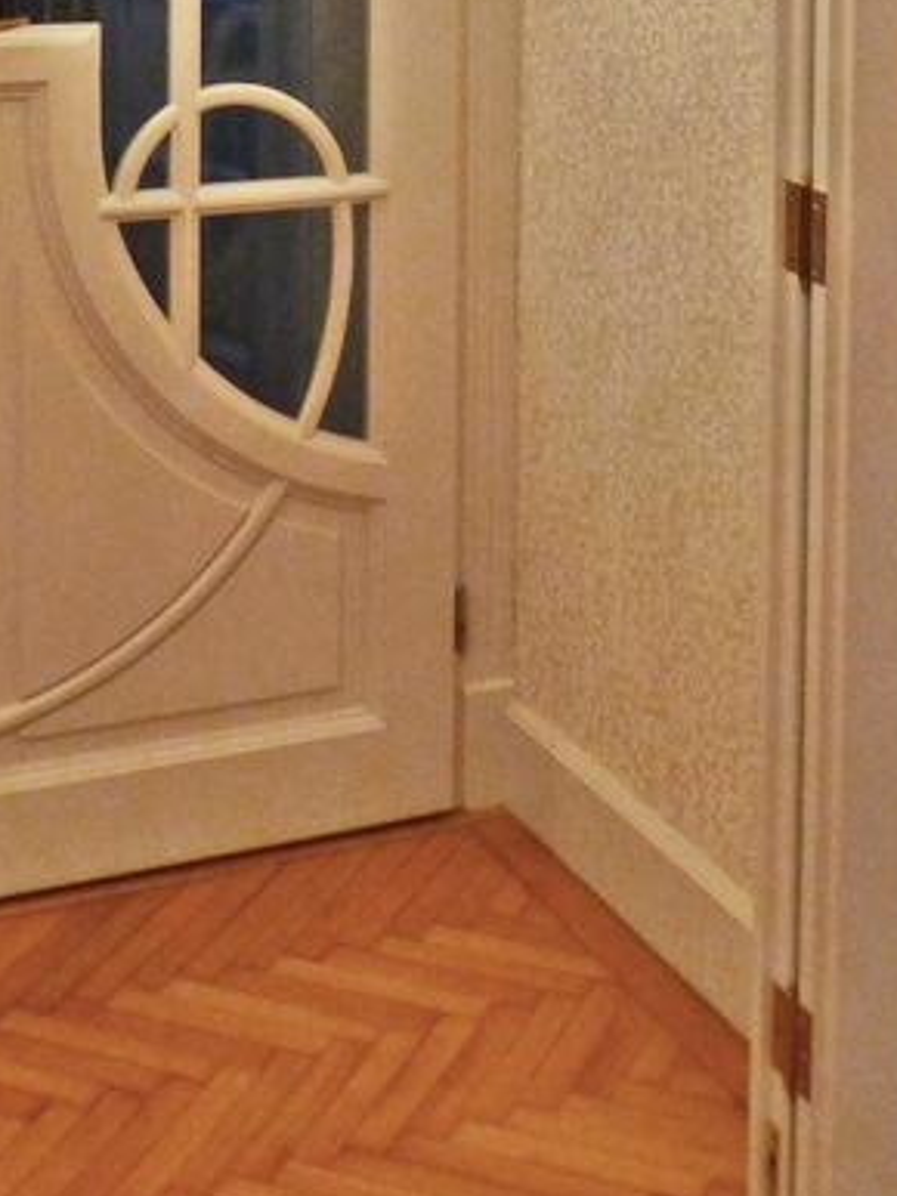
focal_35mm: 62
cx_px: 458
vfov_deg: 27.3
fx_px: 2143
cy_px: -257
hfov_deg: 23.6
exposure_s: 1/50
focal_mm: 4.3
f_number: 3.3
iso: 400
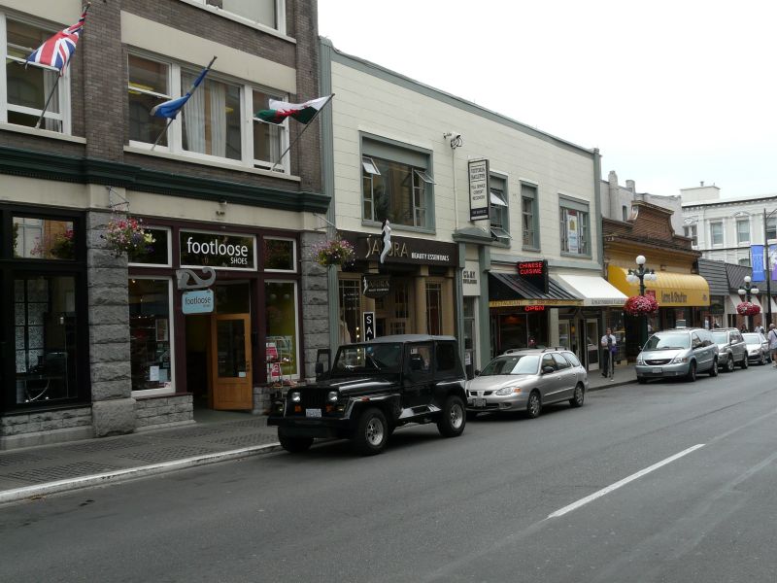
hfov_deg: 52.6
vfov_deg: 40.7
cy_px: 292
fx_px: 786
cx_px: 388
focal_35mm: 35
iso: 100
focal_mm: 5.8
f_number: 4.5
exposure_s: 1/200
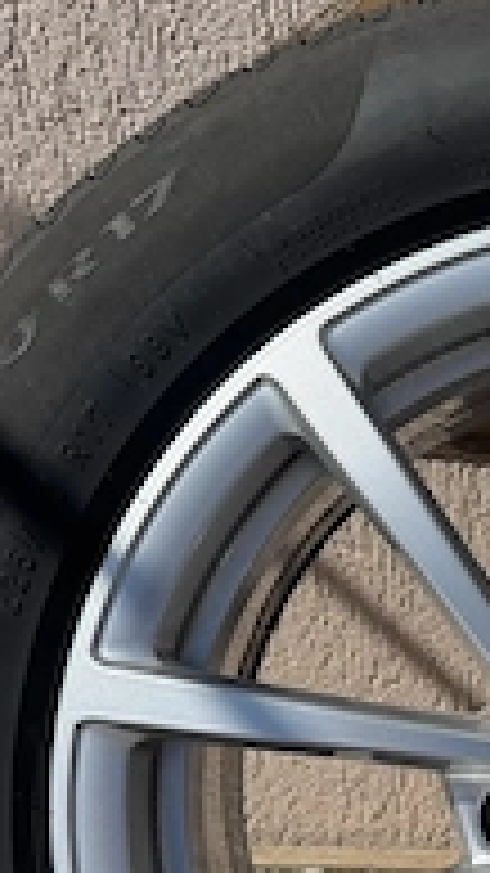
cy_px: 702
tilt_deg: -35.8
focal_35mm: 54
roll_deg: +0.4
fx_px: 1248
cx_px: 607
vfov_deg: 37.1
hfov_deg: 20.6
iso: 80
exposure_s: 1/7092
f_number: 1.78
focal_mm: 6.76
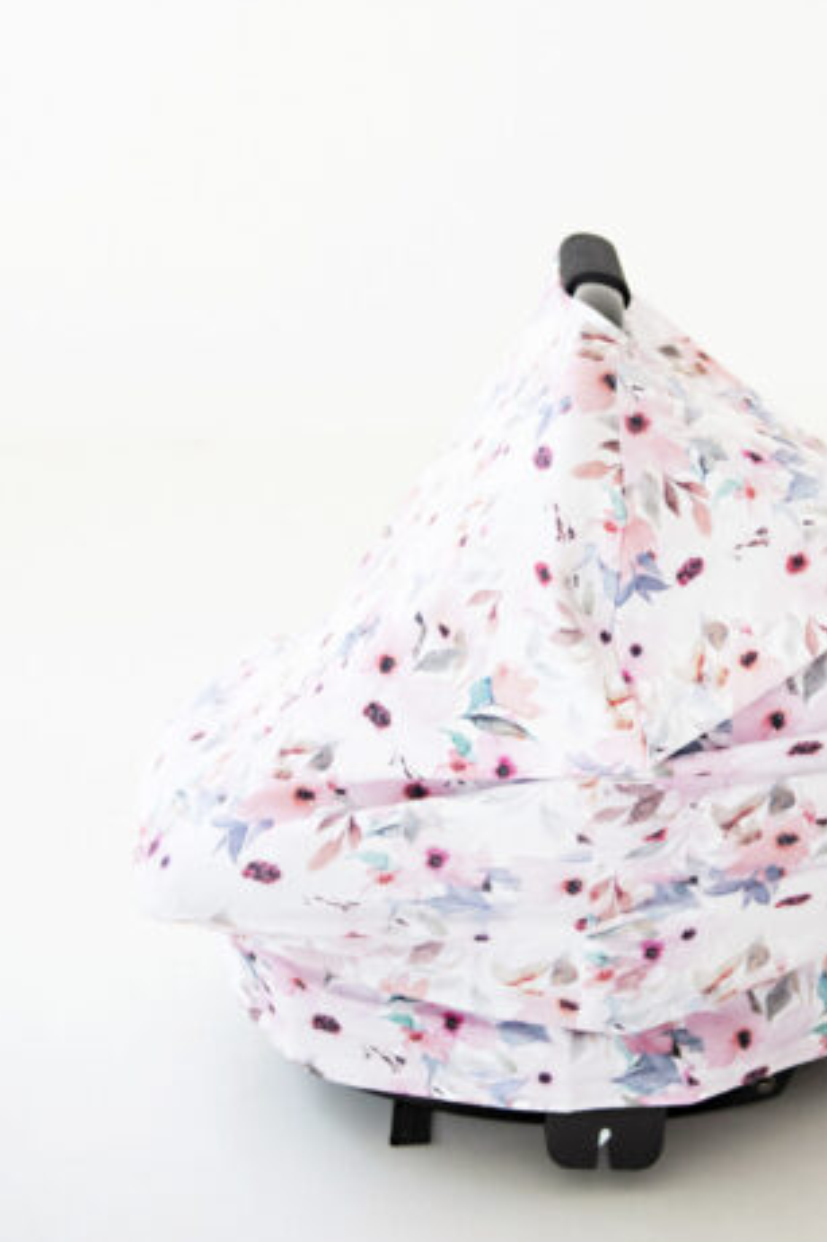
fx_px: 2241
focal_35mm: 65
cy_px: 435
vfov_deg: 30.8
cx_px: 544
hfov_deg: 20.8
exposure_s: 1/1600
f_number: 2.8
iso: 800
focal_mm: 40
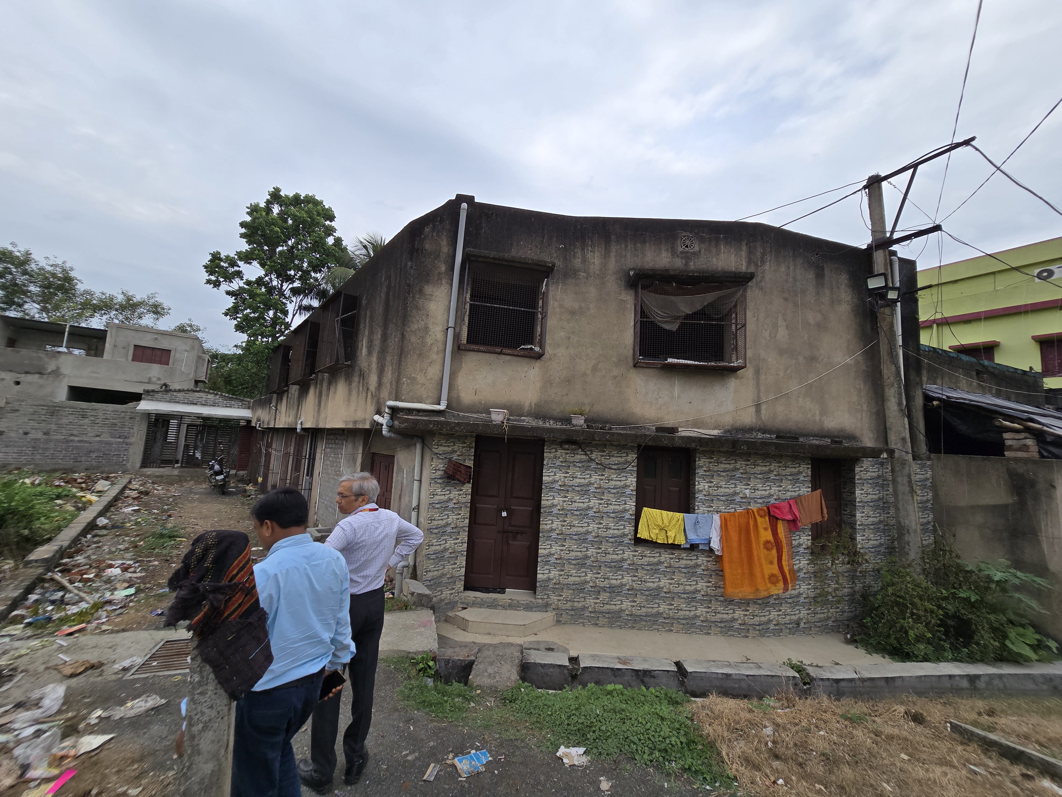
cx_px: 531
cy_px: 398
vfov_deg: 89.9
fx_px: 399
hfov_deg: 106.2
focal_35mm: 13
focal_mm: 2.2
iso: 50
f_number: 2.2
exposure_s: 1/878
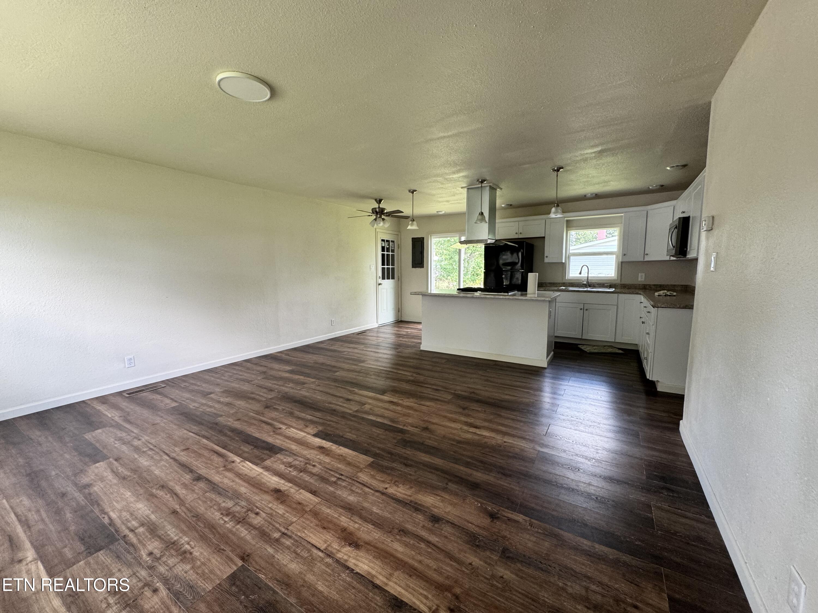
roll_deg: -0.1
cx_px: 409
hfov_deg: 102.1
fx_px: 331
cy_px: 306
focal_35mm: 14
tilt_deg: -7.3
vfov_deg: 85.7
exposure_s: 1/99
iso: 160
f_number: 2.2
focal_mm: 2.22
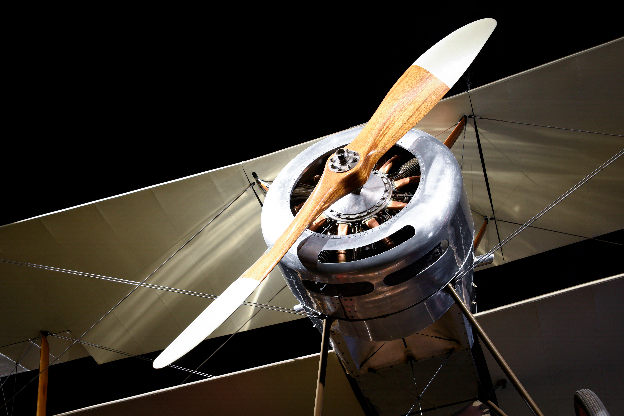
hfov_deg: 46.4
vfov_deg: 31.9
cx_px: 312
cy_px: 208
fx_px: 728
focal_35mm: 42
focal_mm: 42
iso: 100
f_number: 8
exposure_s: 1.3
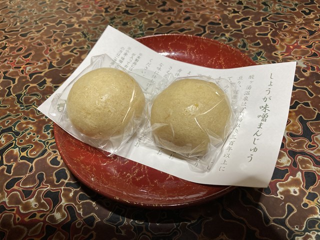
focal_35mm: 28
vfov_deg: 49.7
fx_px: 259
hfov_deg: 63.4
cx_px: 160
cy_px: 120
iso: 100
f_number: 1.8
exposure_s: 1/60
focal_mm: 3.99
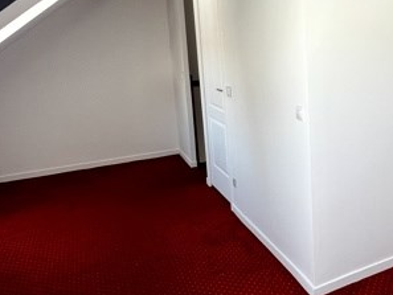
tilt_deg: -10.1
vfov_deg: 40.4
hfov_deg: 47.2
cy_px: 108
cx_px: 355
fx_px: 398
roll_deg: +1.2
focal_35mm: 35
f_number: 1.8
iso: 64
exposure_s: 1/34
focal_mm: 1.57
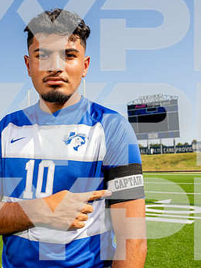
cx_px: 88
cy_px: 125
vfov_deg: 47.8
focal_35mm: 39
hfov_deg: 36.7
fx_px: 302
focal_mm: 24
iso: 50
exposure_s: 1/125
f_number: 7.1
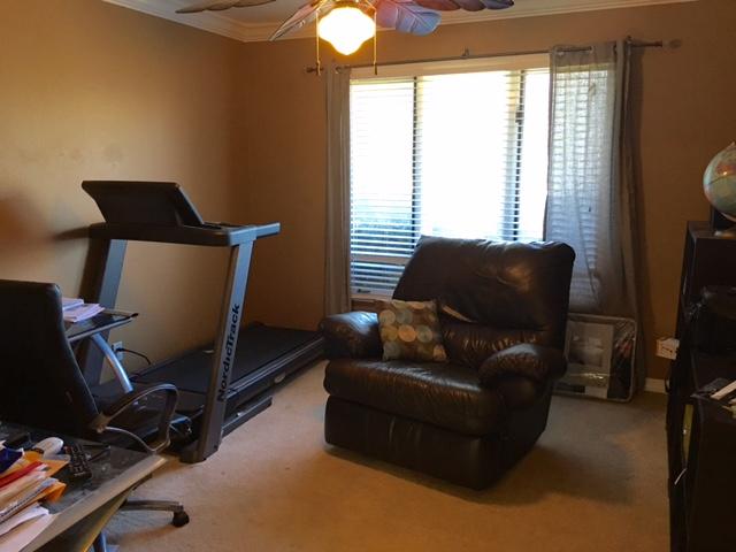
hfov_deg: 61.7
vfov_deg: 48.2
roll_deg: +0.0
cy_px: 276
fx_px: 617
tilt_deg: -9.4
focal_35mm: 29
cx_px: 368
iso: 64
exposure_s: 1/15
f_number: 2.2
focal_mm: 4.15
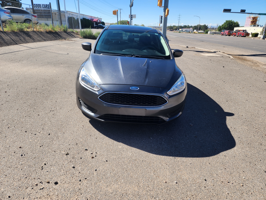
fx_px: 177
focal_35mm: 23
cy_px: 100
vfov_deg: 58.9
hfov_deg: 73.9
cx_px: 133
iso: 12
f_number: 1.8
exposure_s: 1/659
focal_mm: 6.4
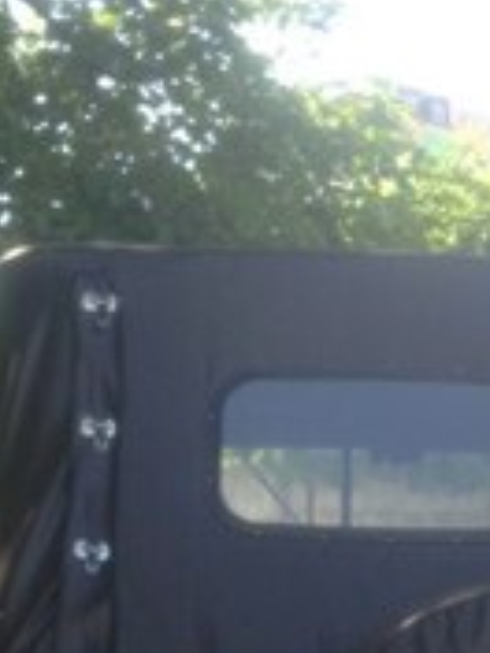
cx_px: 390
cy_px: 775
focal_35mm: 93
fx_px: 1755
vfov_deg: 19.9
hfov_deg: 15.8
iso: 50
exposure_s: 1/200
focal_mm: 4.12
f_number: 2.4
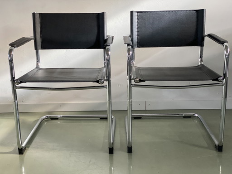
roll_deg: +0.4
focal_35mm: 52
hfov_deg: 36.8
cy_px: 87
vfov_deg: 28.0
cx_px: 116
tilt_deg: -17.4
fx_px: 349
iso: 250
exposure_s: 1/103
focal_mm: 6
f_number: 2
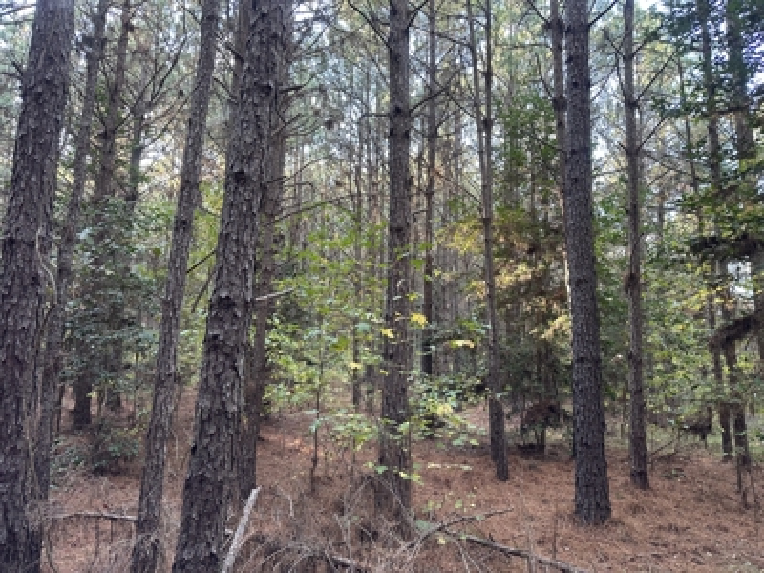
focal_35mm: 24
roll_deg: +1.4
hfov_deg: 71.6
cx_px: 382
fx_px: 530
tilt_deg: +0.1
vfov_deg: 56.8
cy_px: 286
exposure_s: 1/65
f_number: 1.78
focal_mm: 6.86
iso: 250
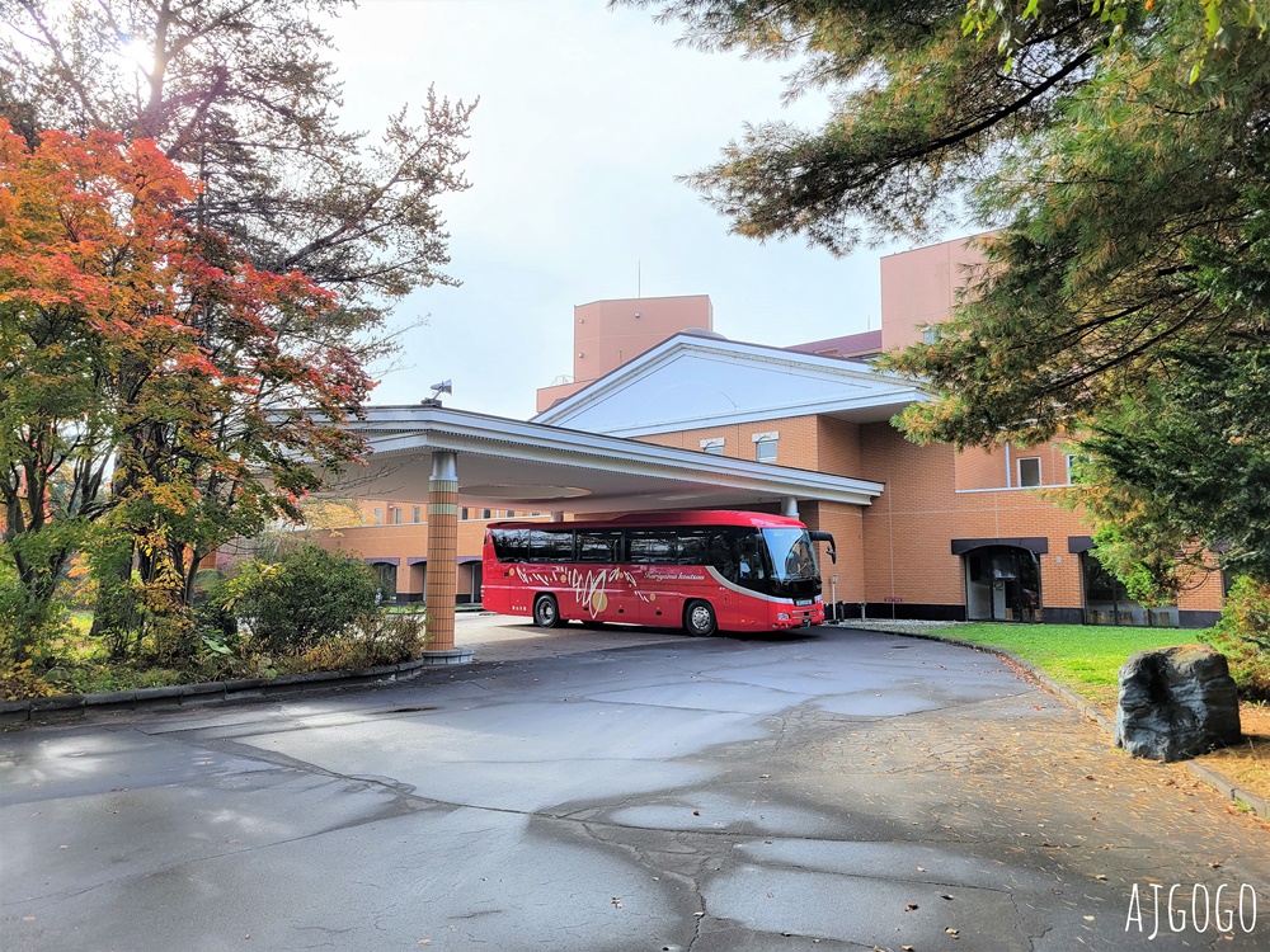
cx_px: 635
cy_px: 476
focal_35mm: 26
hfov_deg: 67.3
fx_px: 954
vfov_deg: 53.1
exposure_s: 1/332
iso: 40
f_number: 1.8
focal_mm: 5.4
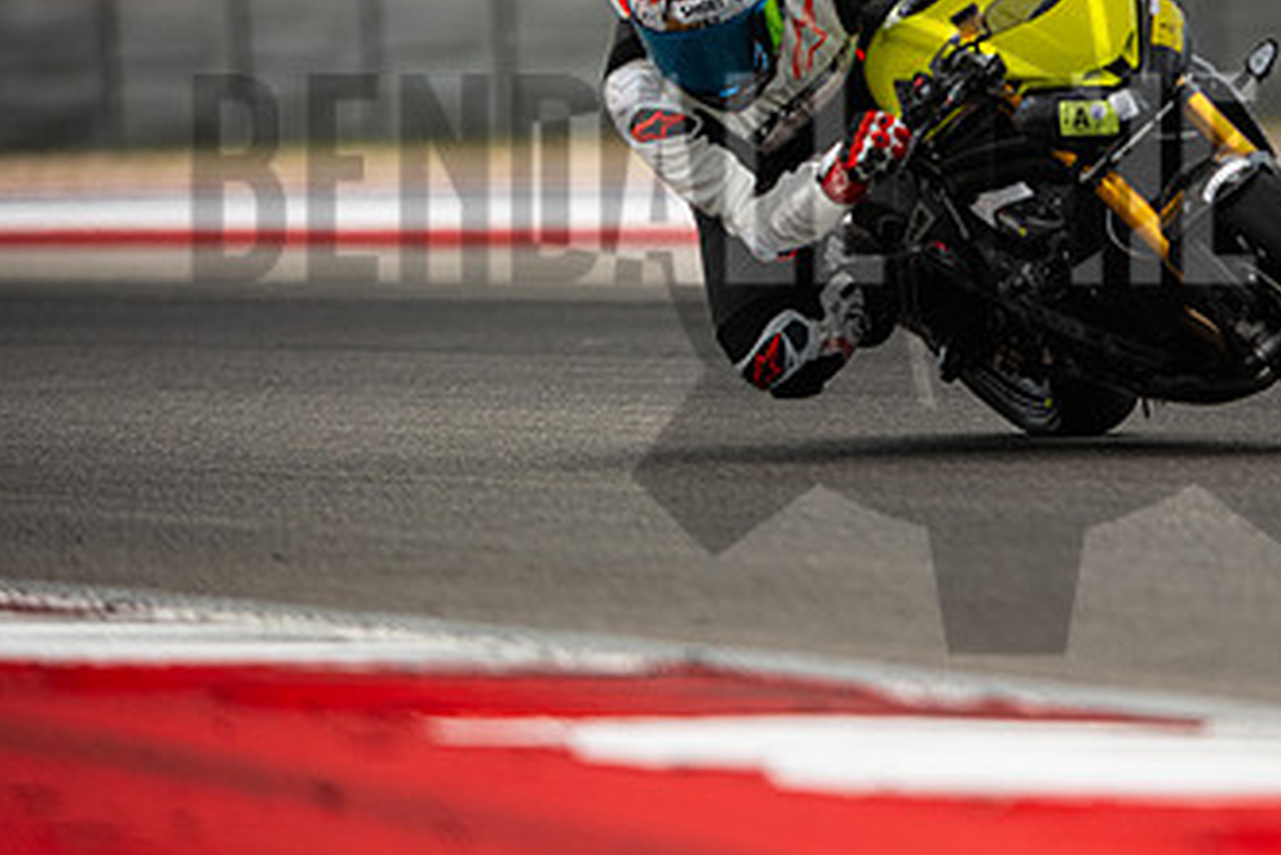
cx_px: 1006
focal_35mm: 526
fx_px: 18724
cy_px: 184
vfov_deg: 2.6
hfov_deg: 3.9
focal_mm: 200
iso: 320
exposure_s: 1/5000
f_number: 2
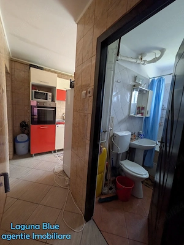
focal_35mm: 14
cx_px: 92
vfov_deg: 102.1
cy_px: 122
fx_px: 99
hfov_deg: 85.7
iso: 391
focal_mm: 1.83
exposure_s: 1/25
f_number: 2.2
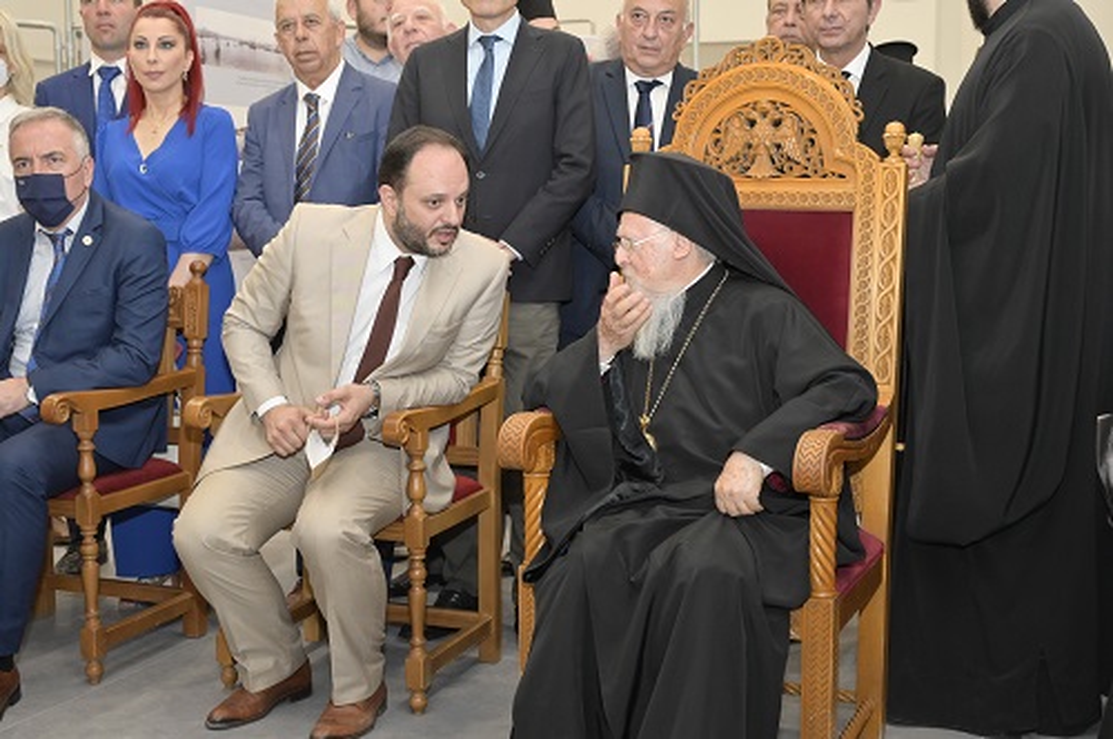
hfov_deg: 42.0
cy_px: 370
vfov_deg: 28.6
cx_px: 556
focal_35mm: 47
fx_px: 1451
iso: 2000
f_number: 5
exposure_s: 1/160
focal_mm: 47
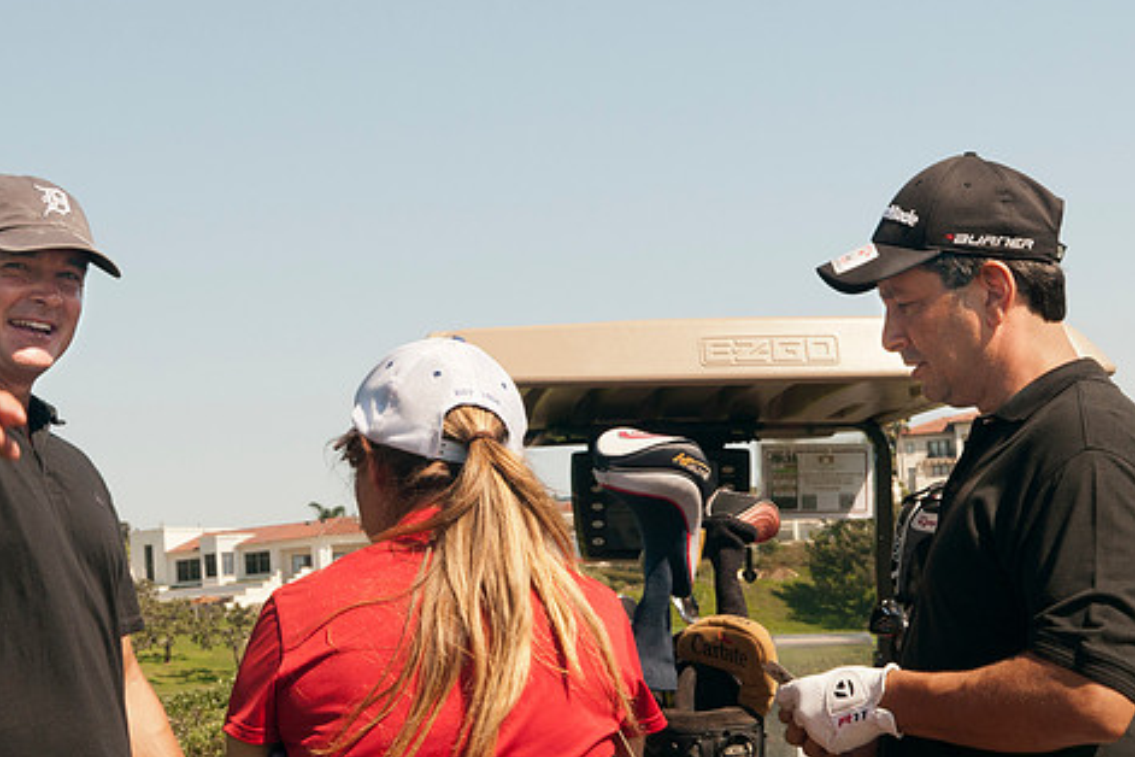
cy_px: 405
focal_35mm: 82
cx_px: 481
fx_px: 2585
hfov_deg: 24.7
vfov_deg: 16.7
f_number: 14
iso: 200
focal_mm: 38
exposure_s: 1/125
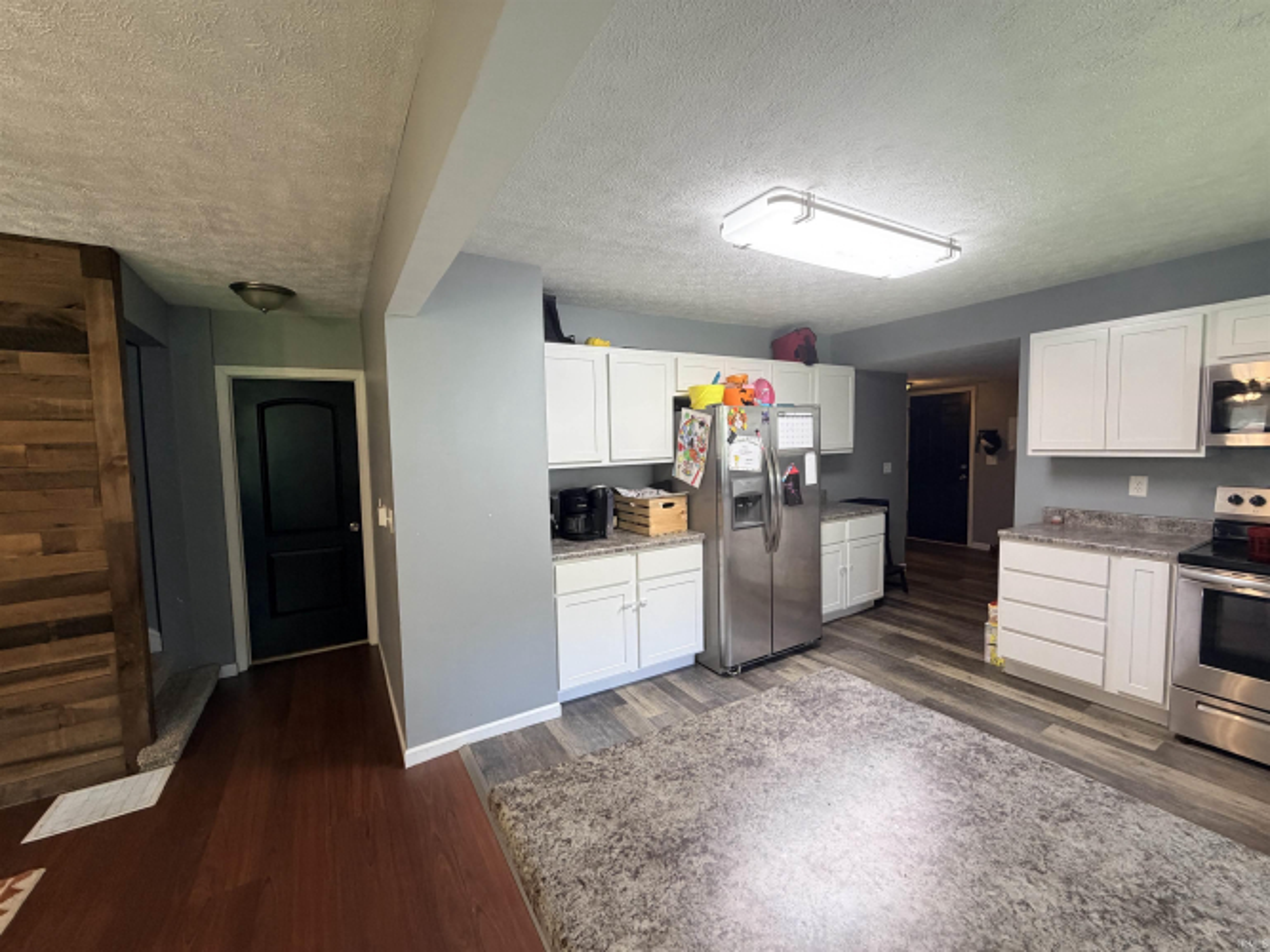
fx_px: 514
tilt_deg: -3.1
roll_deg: +2.5
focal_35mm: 14
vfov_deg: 85.7
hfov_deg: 102.1
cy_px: 476
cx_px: 635
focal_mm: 2.22
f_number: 2.2
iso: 320
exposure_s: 1/120
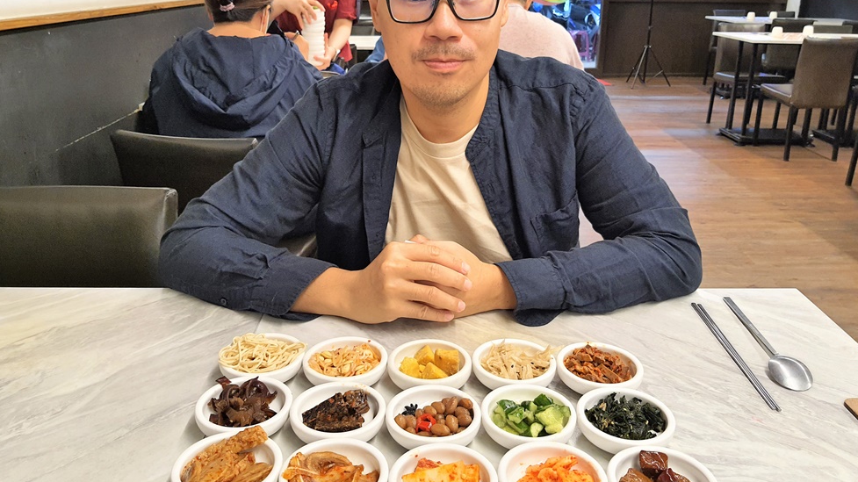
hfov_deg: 66.1
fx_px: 660
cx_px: 432
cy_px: 209
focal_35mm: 29
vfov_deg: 40.1
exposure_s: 1/40
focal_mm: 4.32
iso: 200
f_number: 1.7
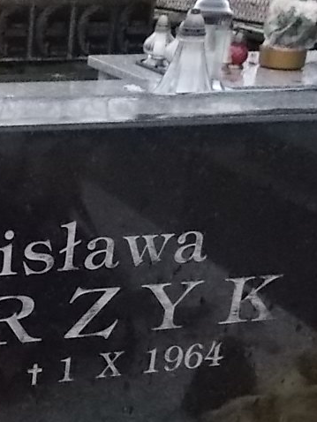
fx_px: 1061
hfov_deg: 16.1
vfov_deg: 22.0
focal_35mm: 87
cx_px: -98
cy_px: 381
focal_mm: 4.6
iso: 400
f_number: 3.2
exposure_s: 1/500
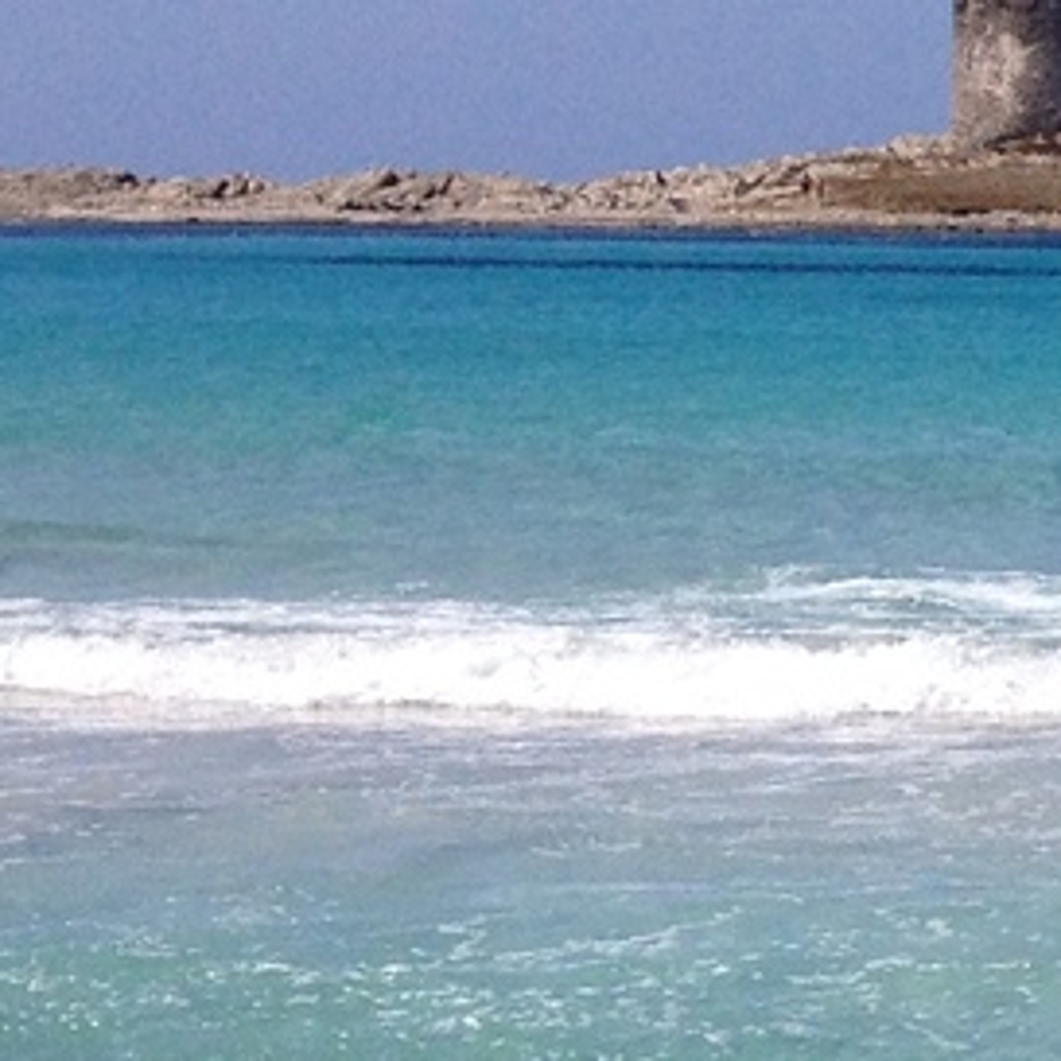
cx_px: 2860
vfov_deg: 9.6
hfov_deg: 8.5
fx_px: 6277
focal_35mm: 181
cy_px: 902
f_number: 2.4
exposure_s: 1/2907
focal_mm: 4.28
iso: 50
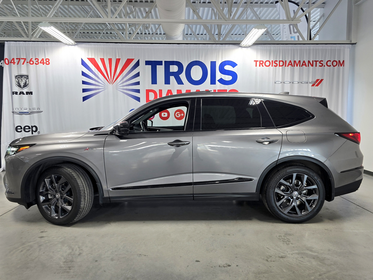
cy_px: 140
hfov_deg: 73.9
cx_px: 186
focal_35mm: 23
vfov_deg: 58.9
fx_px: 248
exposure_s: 1/120
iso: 80
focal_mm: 6.3
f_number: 1.7
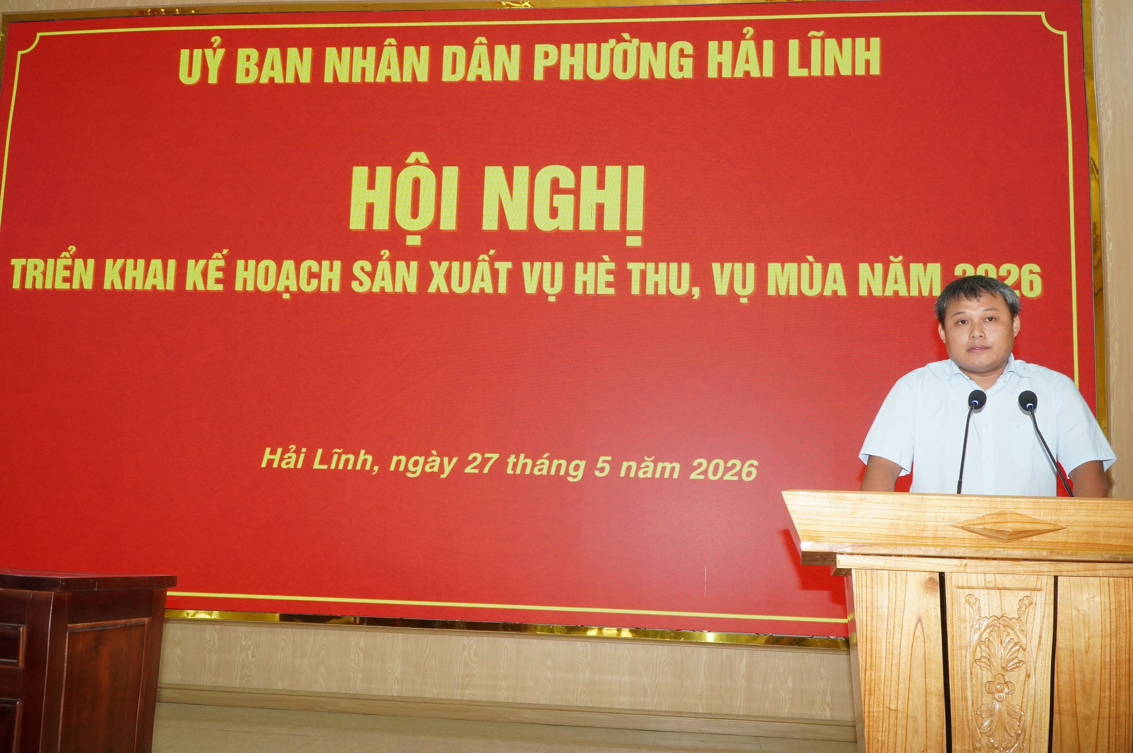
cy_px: 376
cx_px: 566
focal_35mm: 33
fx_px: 1038
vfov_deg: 39.9
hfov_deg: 57.3
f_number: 11
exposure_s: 1/60
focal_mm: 22
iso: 2500
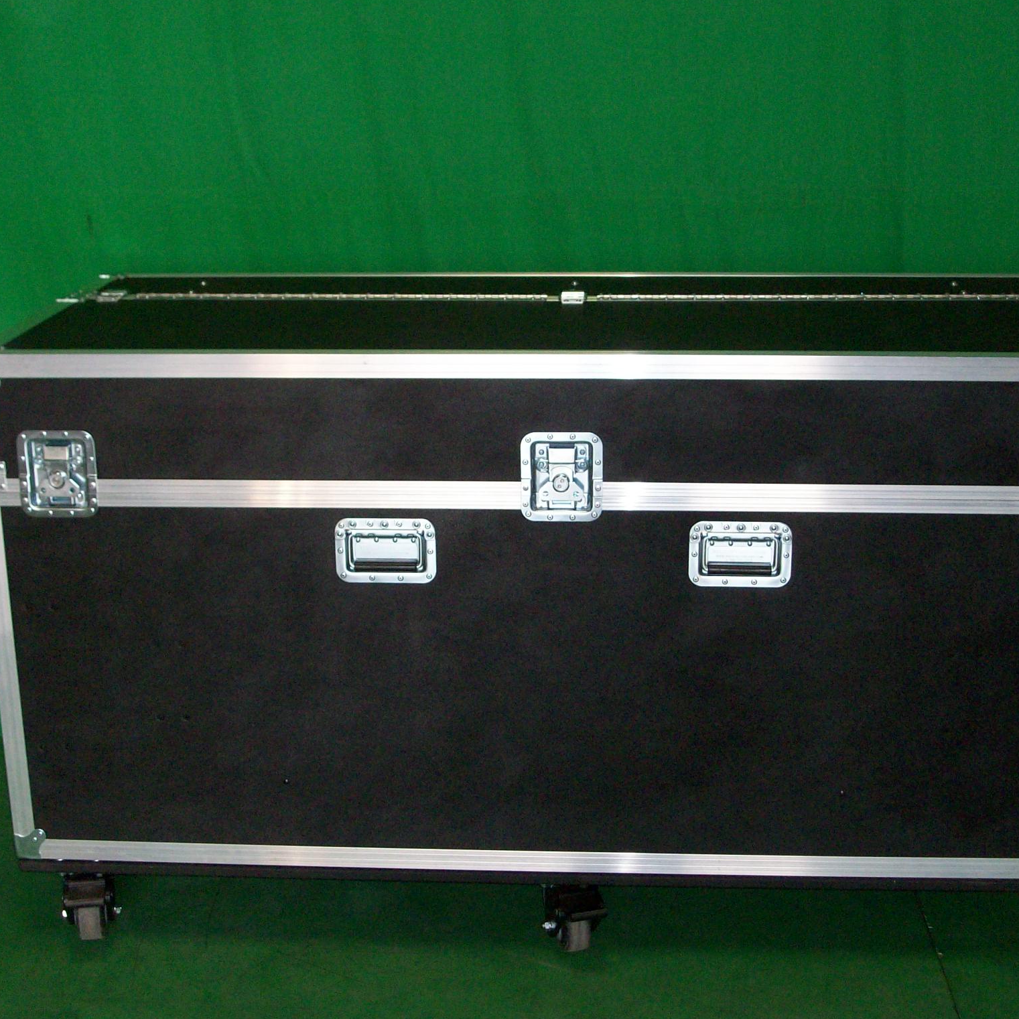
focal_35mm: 50
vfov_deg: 34.0
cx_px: 571
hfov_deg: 34.0
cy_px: 507
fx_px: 1665
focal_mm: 7.1
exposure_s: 1/65.1
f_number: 3.2
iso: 160
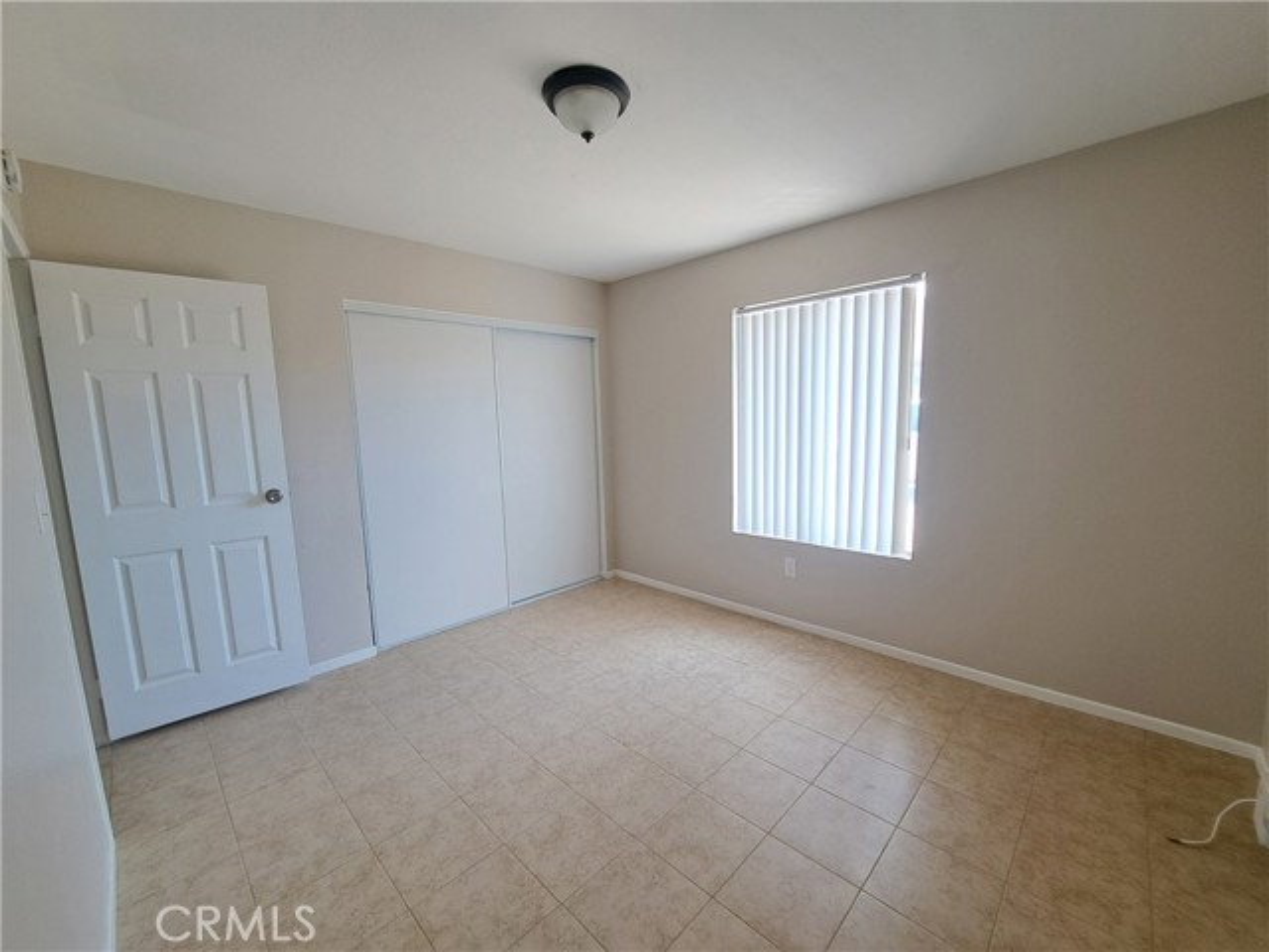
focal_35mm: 13
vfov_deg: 89.9
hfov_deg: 106.2
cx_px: 634
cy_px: 476
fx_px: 477
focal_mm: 1.74
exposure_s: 1/50
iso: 50
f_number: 2.2
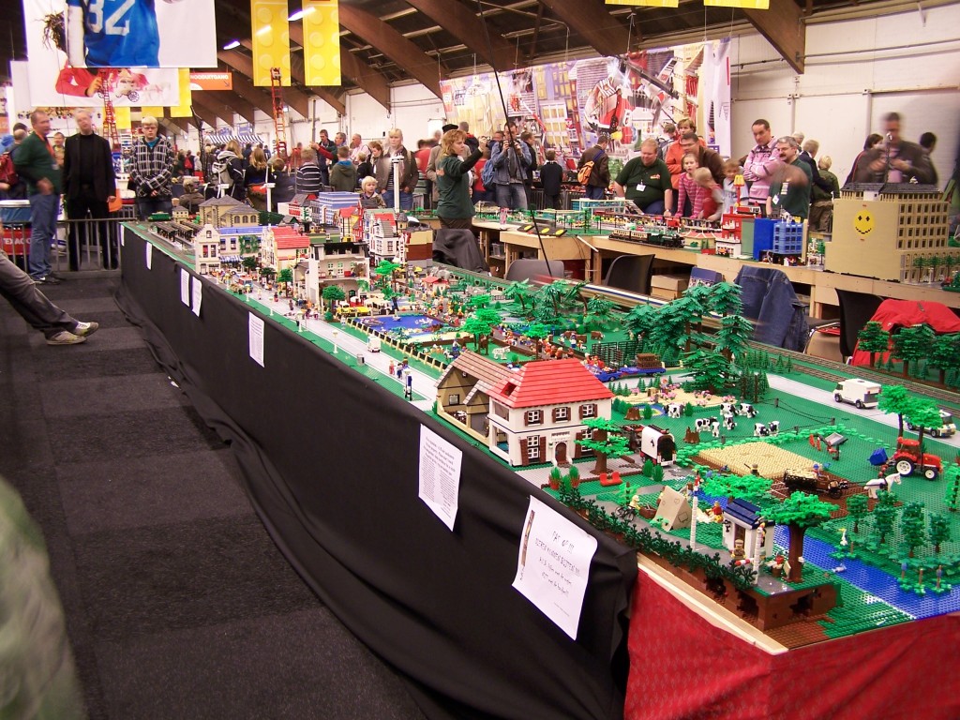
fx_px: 1054
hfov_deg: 49.0
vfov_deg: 37.7
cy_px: 360
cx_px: 480
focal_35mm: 38
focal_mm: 6.3
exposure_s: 1/2
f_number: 2.8
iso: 80
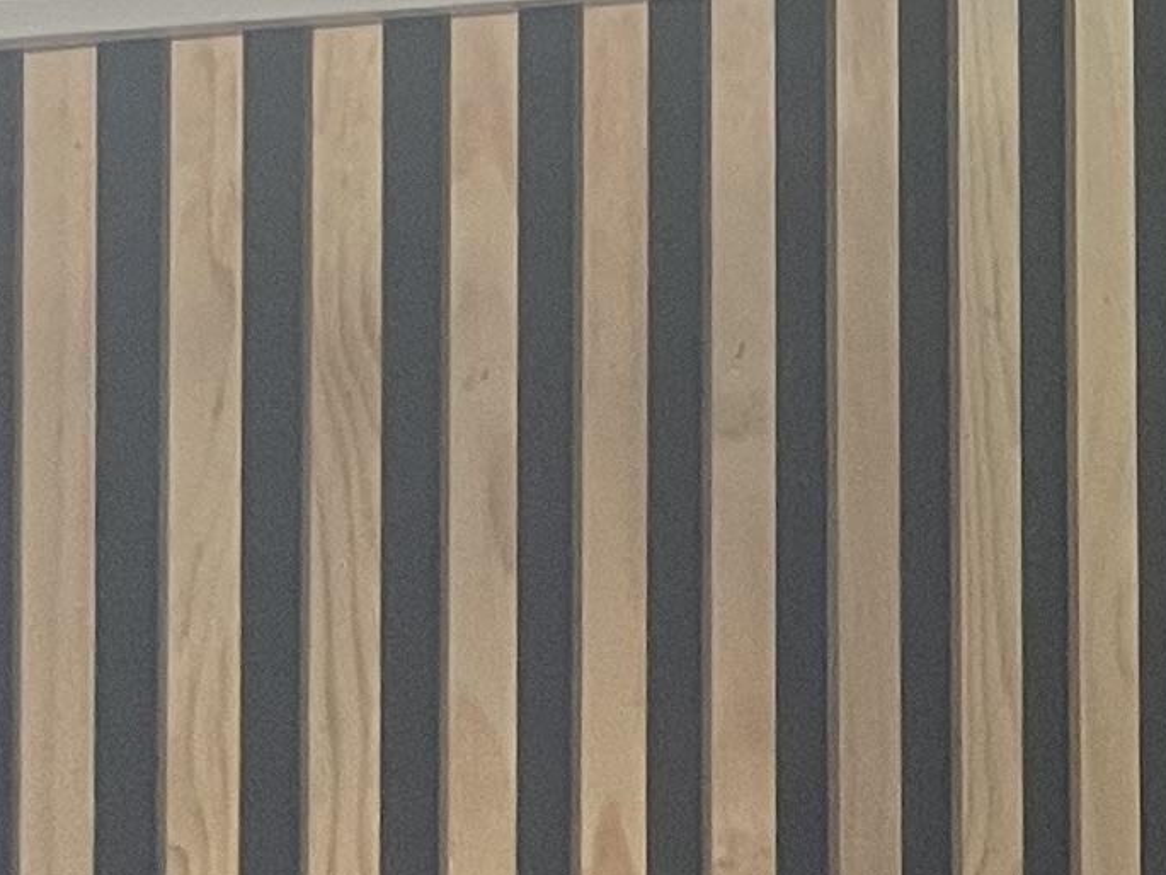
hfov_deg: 11.7
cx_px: 2250
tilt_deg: +2.7
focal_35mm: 153
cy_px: -723
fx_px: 5155
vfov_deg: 9.2
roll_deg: +1.2
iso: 200
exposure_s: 1/60
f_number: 1.6
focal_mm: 4.2
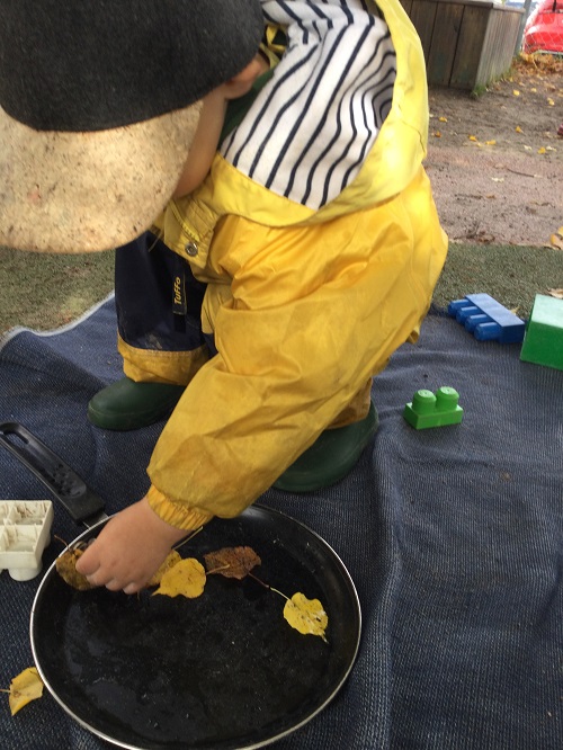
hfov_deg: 45.5
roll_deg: -5.0
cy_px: 375
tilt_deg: -23.8
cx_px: 282
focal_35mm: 31
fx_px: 672
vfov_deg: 58.3
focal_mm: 3.3
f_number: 2.4
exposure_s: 1/128
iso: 25
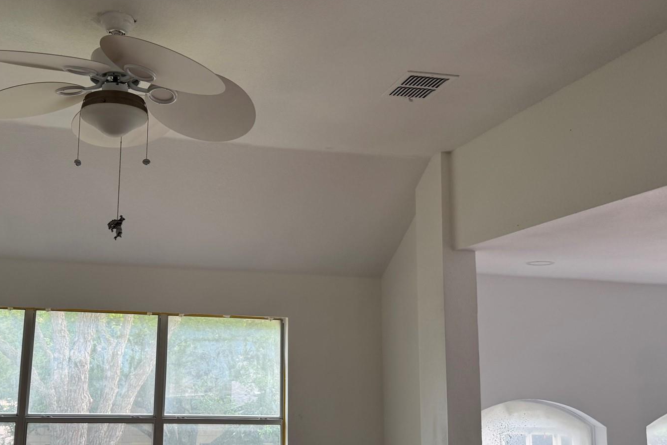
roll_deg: -0.7
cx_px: 216
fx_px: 704
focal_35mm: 38
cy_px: 255
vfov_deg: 35.0
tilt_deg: +8.7
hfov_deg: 49.7
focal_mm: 6.76
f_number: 1.78
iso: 125
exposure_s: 1/121
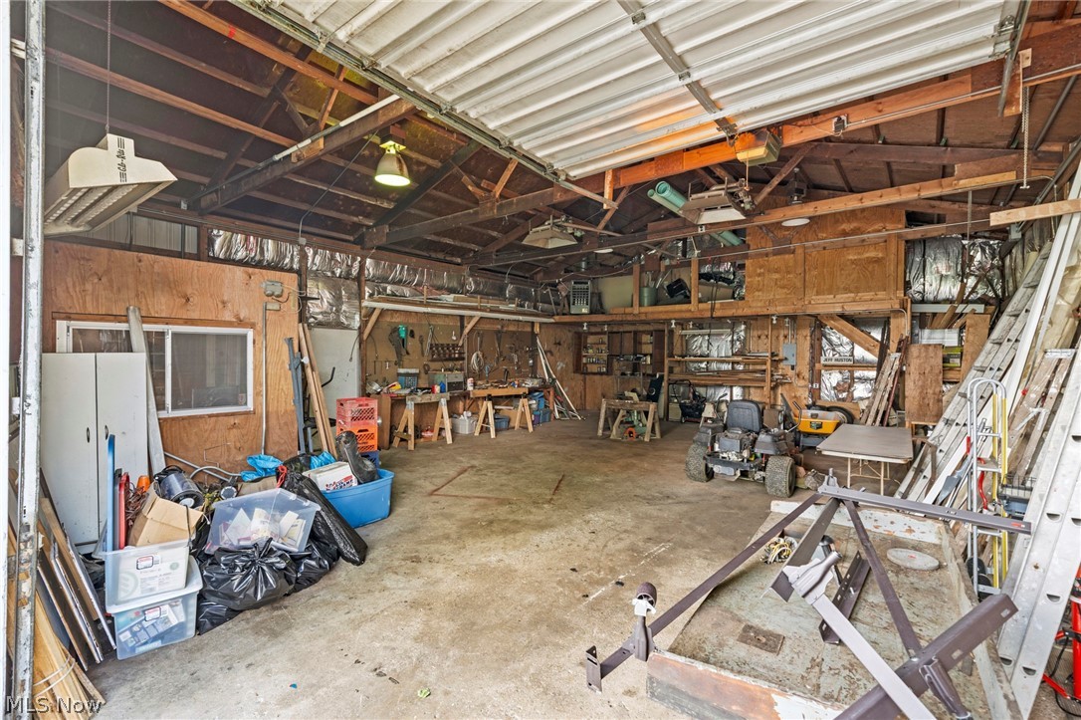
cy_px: 360
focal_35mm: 15
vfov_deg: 77.3
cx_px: 540
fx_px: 450
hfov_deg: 100.4
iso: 250
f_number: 9
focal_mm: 15
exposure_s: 1/2
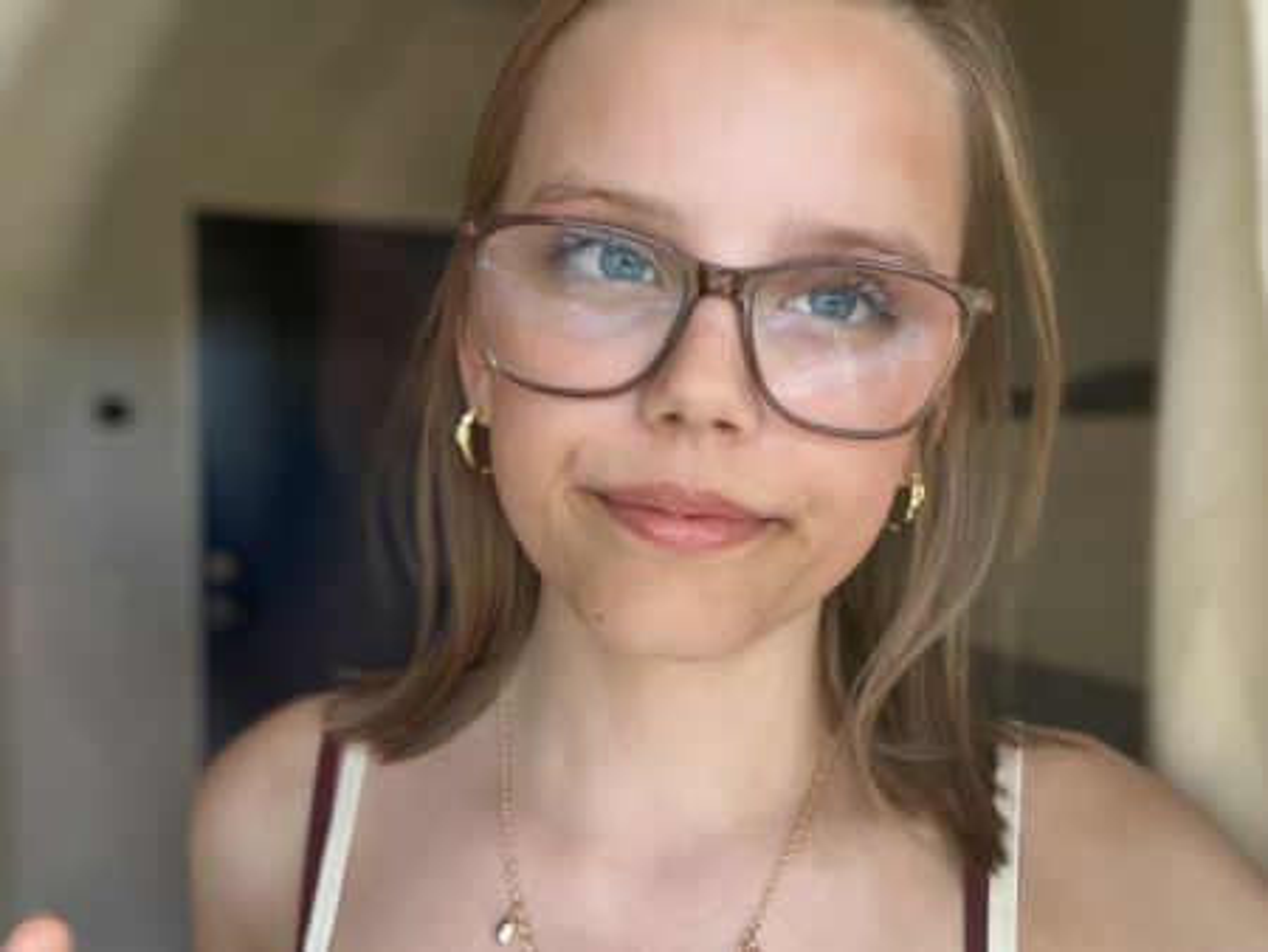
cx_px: 634
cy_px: 476
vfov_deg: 46.8
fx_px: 1100
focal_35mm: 30
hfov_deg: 59.9
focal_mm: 2.69
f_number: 1.9
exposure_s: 1/100
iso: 40
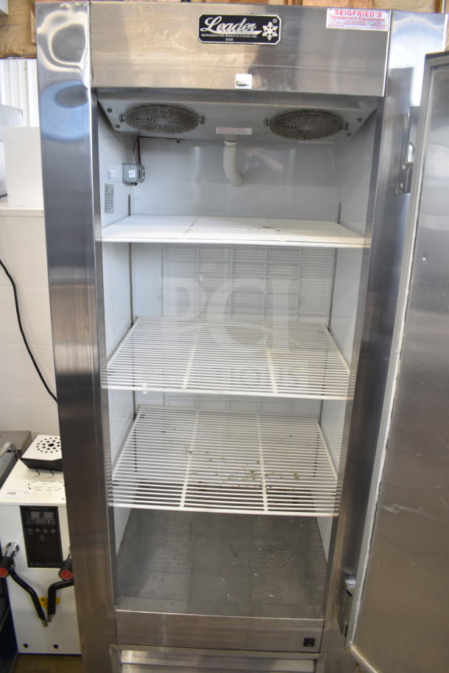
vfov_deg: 67.4
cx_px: 224
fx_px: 505
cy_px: 336
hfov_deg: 47.9
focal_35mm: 27
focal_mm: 18
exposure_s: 1/30
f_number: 3.5
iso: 400
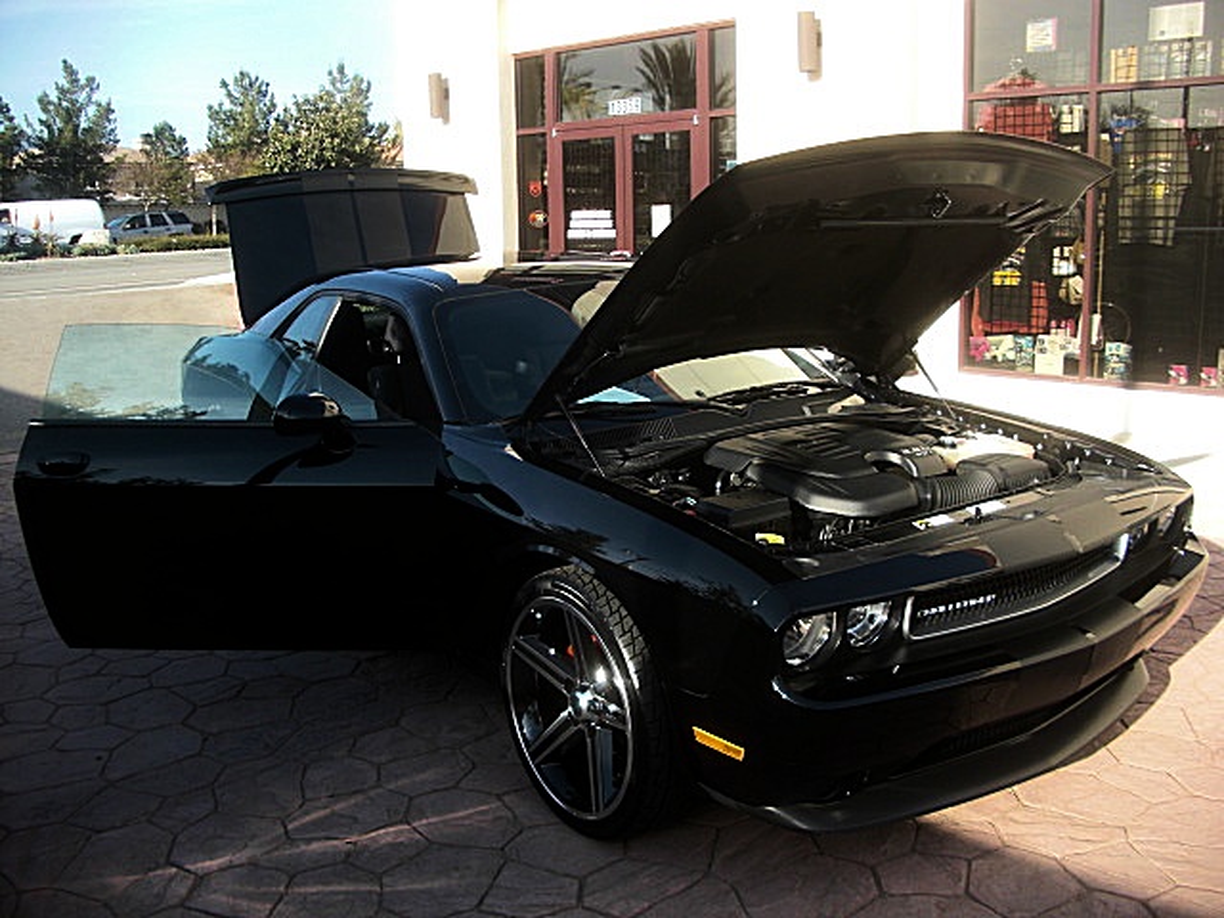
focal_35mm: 36
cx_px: 612
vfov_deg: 39.7
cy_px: 459
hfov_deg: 51.4
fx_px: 1273
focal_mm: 6.3
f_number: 2.8
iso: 50
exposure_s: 1/250
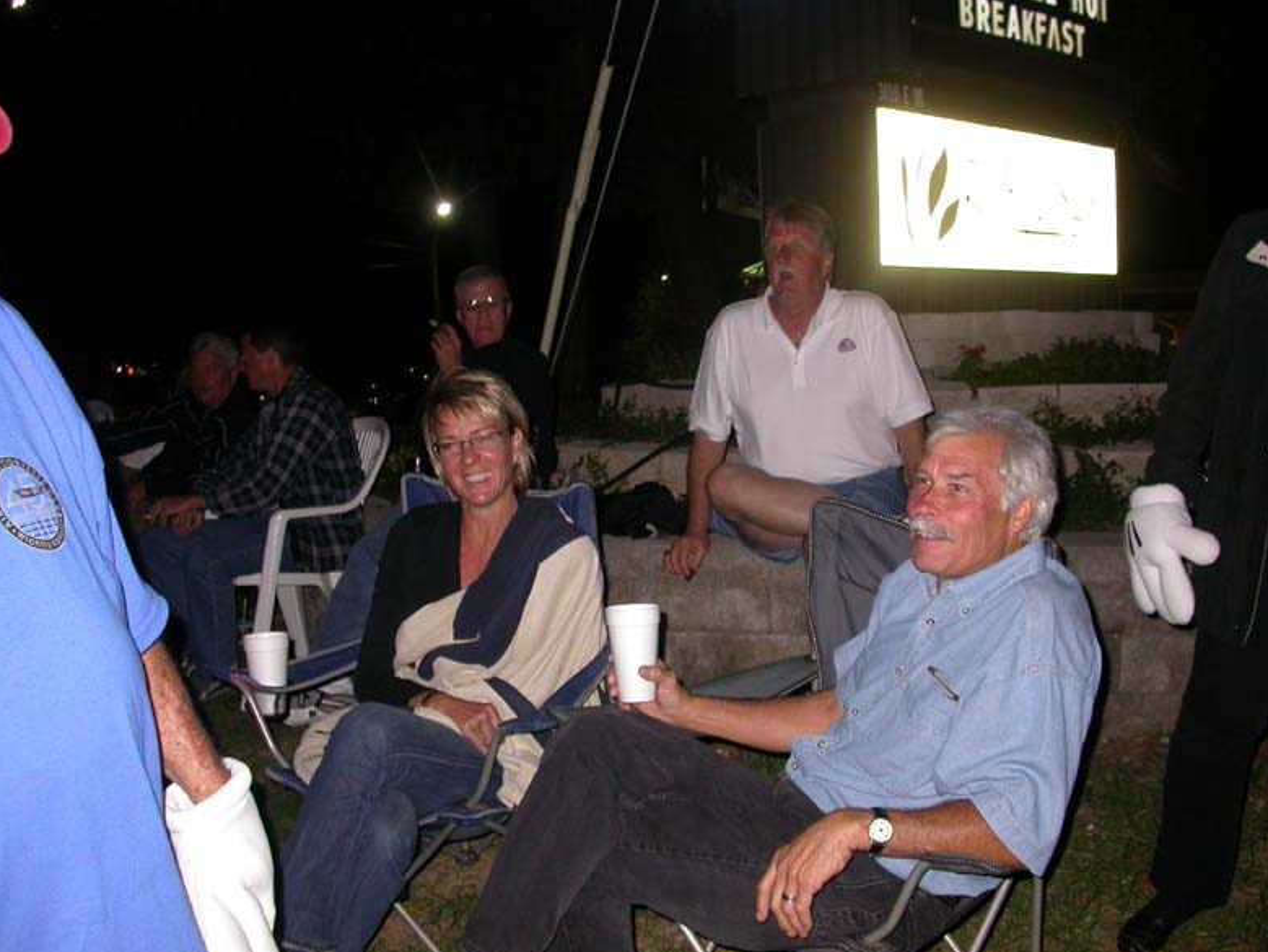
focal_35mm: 39
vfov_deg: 36.8
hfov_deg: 47.8
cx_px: 622
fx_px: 1429
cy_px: 475
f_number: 2.6
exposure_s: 1/60
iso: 200
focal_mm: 7.85
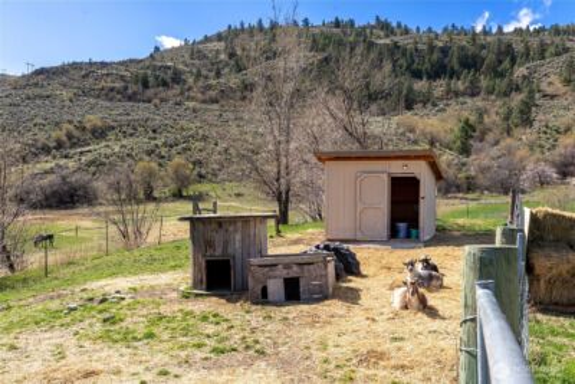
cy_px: 192
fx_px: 615
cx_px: 288
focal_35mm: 38
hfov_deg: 50.1
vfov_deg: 34.7
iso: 50
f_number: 11
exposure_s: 1/3200
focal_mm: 38.5
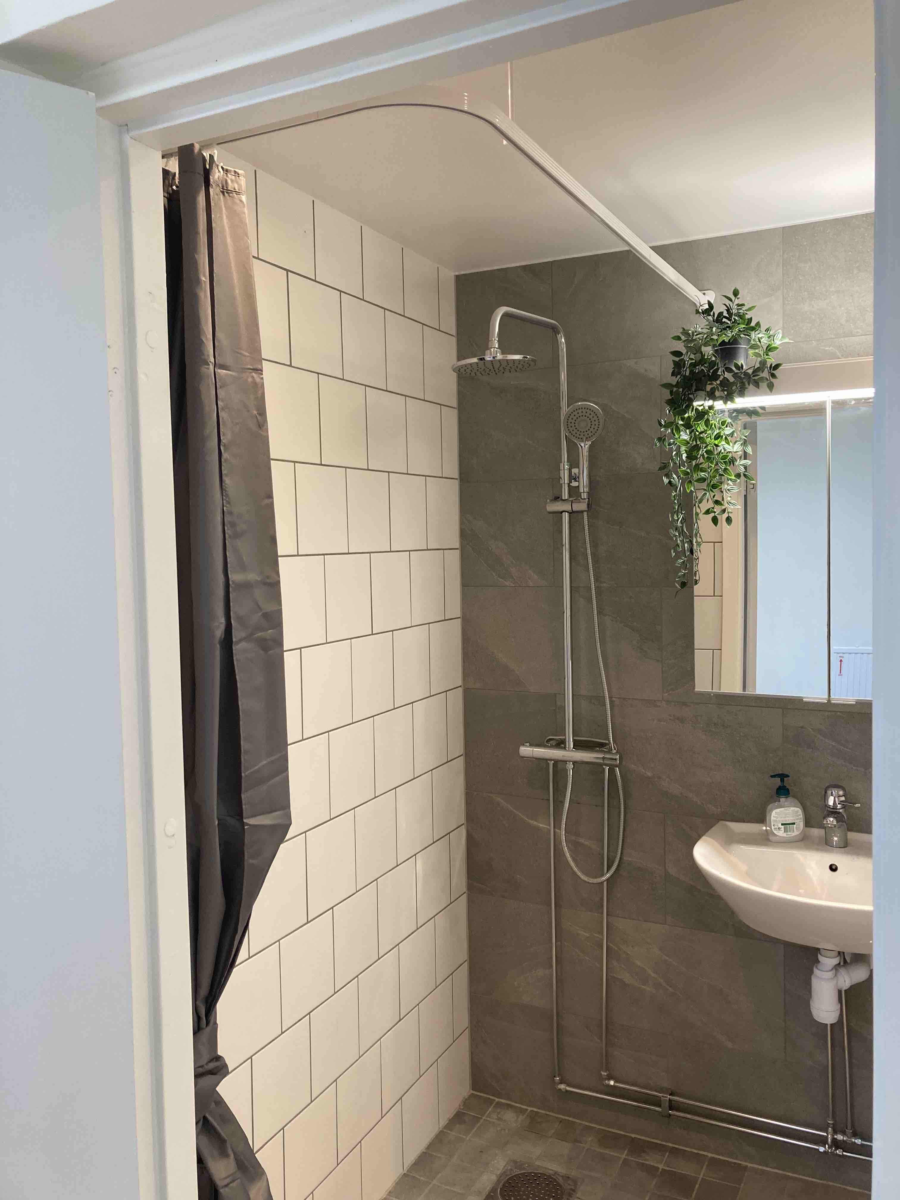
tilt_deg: -3.0
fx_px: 971
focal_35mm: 28
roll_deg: +0.4
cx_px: 450
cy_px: 600
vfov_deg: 63.4
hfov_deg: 49.7
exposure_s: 1/50
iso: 64
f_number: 1.8
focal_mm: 3.99
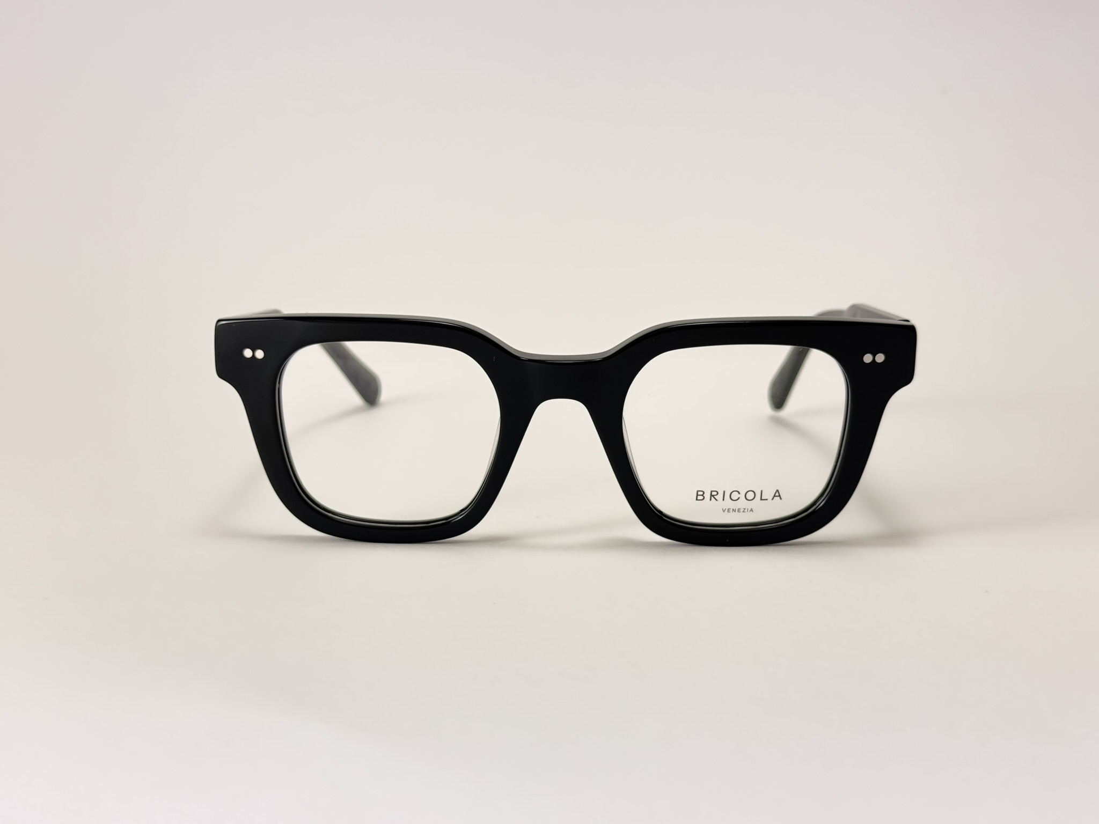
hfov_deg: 39.7
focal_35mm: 48
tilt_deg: -8.6
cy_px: 412
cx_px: 550
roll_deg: -0.6
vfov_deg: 30.3
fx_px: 1524
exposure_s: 1/100
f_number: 1.78
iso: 50
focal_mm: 6.76
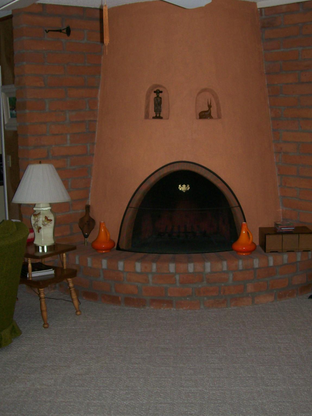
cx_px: 173
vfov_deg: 40.4
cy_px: 197
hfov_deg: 30.9
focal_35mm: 47
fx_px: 565
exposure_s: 1/64
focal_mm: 6
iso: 80
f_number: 2.7
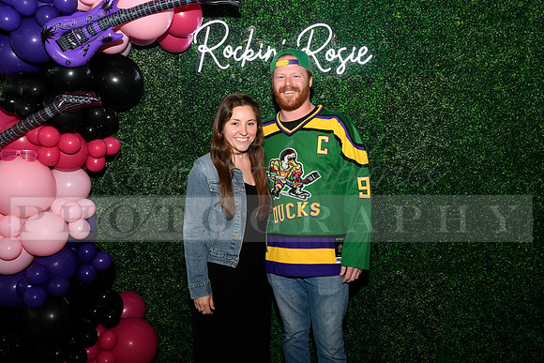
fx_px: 469
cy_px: 182
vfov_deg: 42.3
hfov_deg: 60.3
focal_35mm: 31
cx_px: 272
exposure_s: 1/60
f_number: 6.3
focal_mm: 31
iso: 500
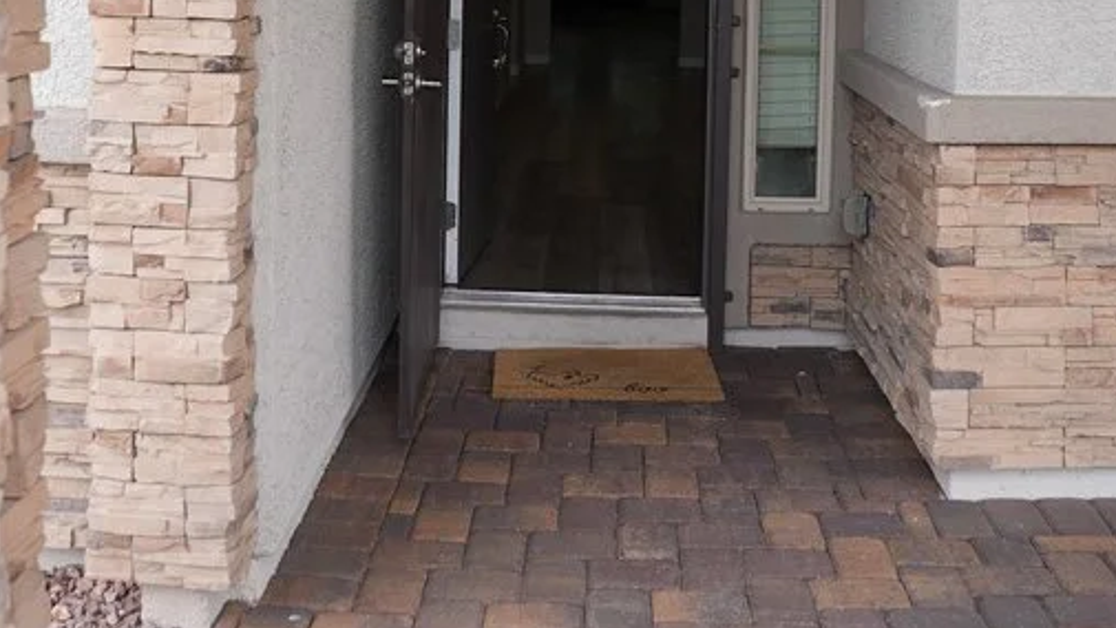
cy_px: -78
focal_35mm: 45
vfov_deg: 24.6
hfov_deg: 45.5
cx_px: 568
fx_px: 1332
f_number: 4
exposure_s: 1/160
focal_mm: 20
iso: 100
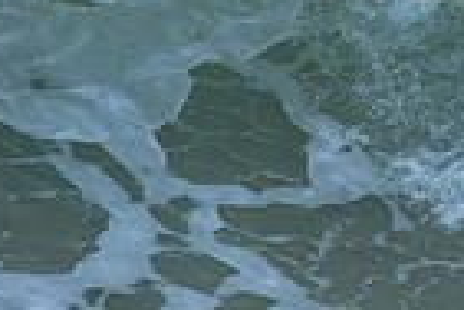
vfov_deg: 0.3
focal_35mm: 4529
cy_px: -159
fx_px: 58369
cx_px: 735
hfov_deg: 0.5
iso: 500
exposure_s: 1/2000
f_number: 6.3
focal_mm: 800
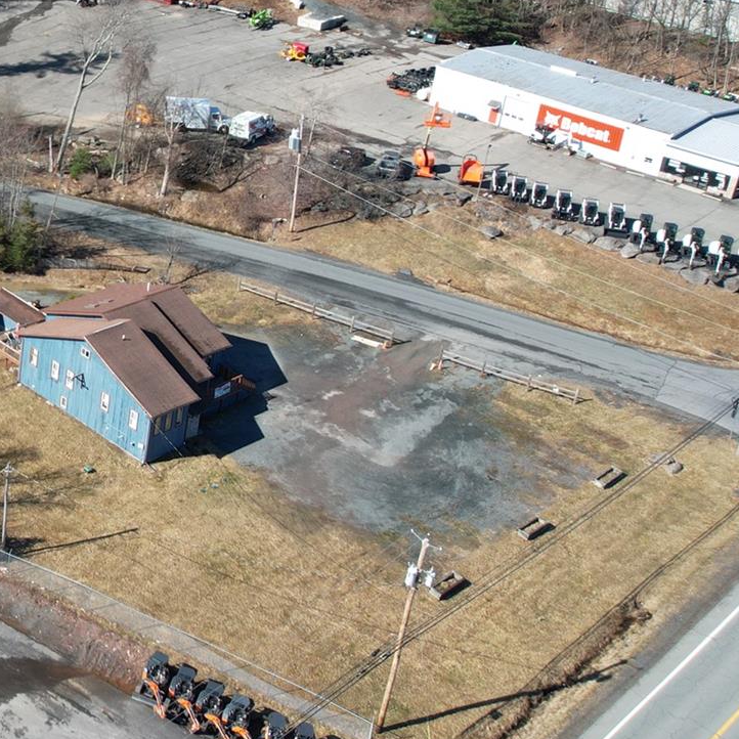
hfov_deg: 28.3
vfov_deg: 31.5
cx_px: -137
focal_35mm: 53
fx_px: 1280
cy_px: 171
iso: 100
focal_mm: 8.38
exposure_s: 1/1250
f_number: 2.8
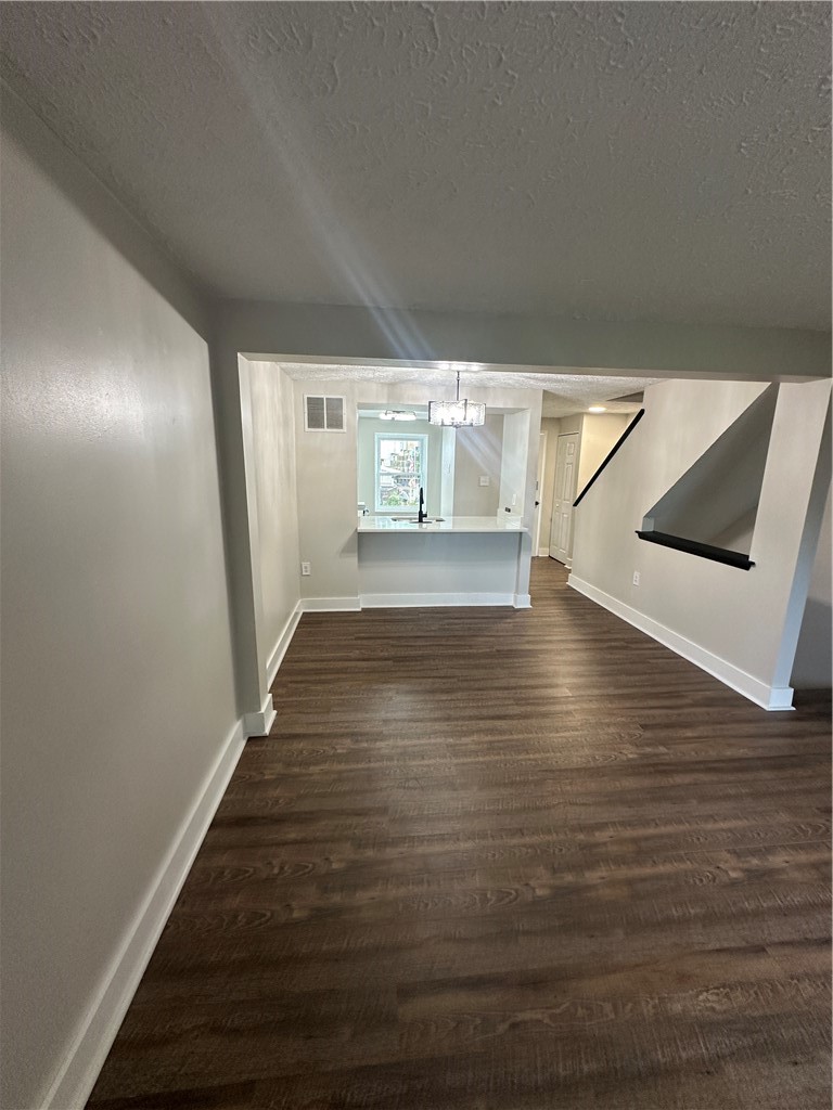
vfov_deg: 102.1
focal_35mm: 14
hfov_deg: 85.7
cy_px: 555
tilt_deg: -13.3
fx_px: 449
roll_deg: -0.4
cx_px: 416
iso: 160
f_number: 2.2
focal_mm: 2.22
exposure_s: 1/60
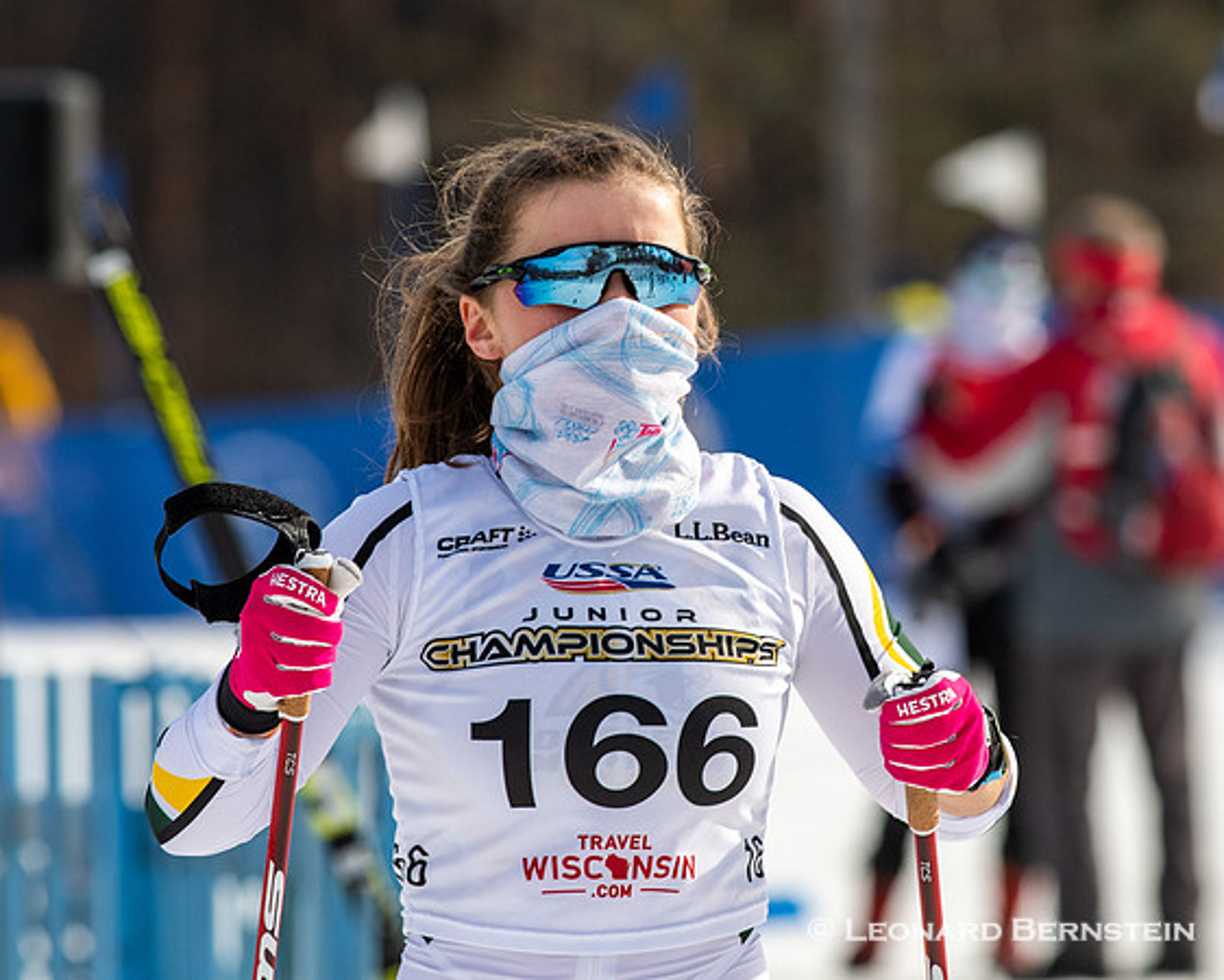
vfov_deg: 2.8
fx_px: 20083
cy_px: 444
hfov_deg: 3.5
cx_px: 755
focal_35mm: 554
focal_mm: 300
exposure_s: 1/2000
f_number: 6.3
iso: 400
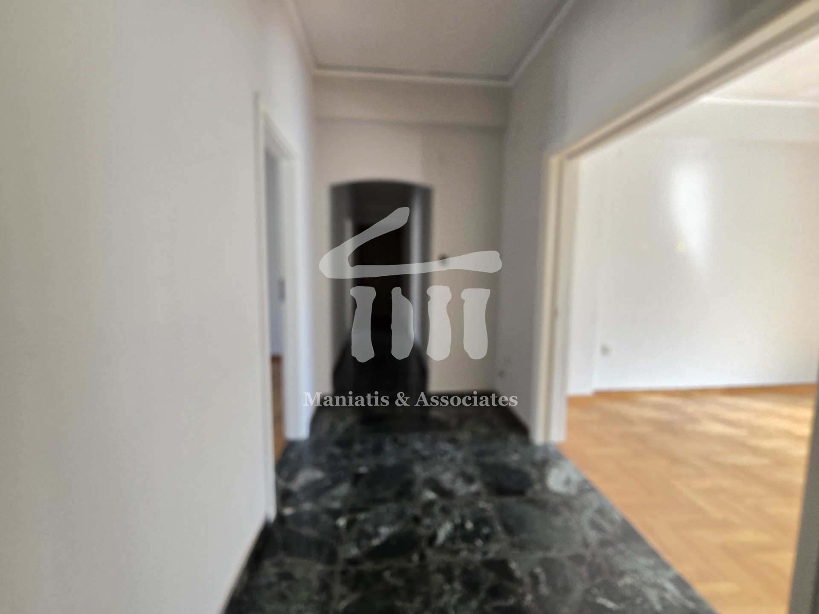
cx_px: 410
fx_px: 308
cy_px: 307
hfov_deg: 106.2
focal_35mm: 13
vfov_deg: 89.9
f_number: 2.2
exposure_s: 1/50
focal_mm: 2.2
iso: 64
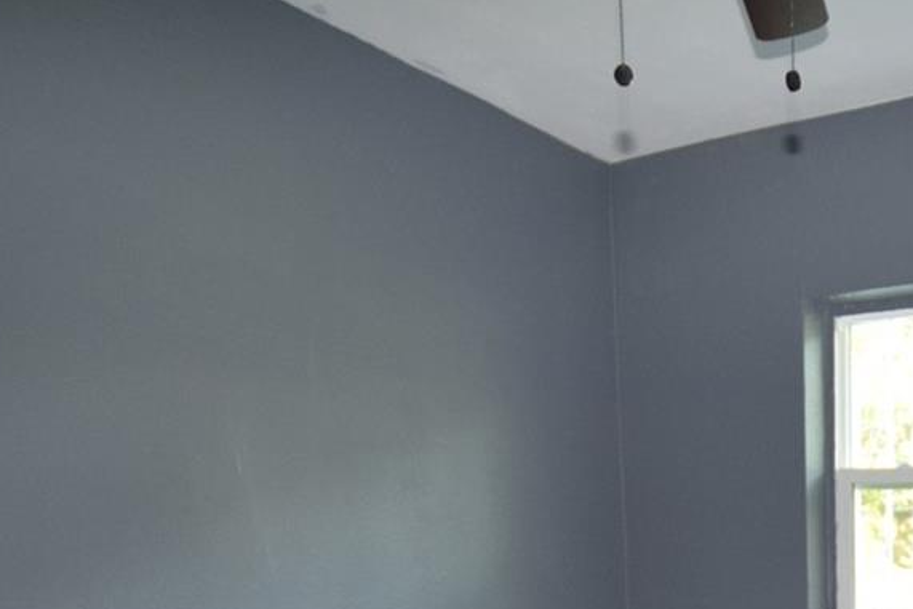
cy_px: 769
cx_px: 819
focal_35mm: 42
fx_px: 1065
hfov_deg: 42.6
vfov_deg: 27.3
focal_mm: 10
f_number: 3.5
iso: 900
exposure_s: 1/60
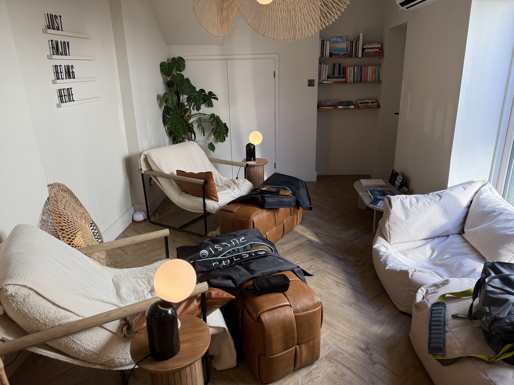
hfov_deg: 71.6
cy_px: 192
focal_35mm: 24
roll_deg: +2.7
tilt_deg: -22.2
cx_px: 257
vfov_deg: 56.8
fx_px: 356
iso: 100
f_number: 1.78
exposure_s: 1/100
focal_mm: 6.76
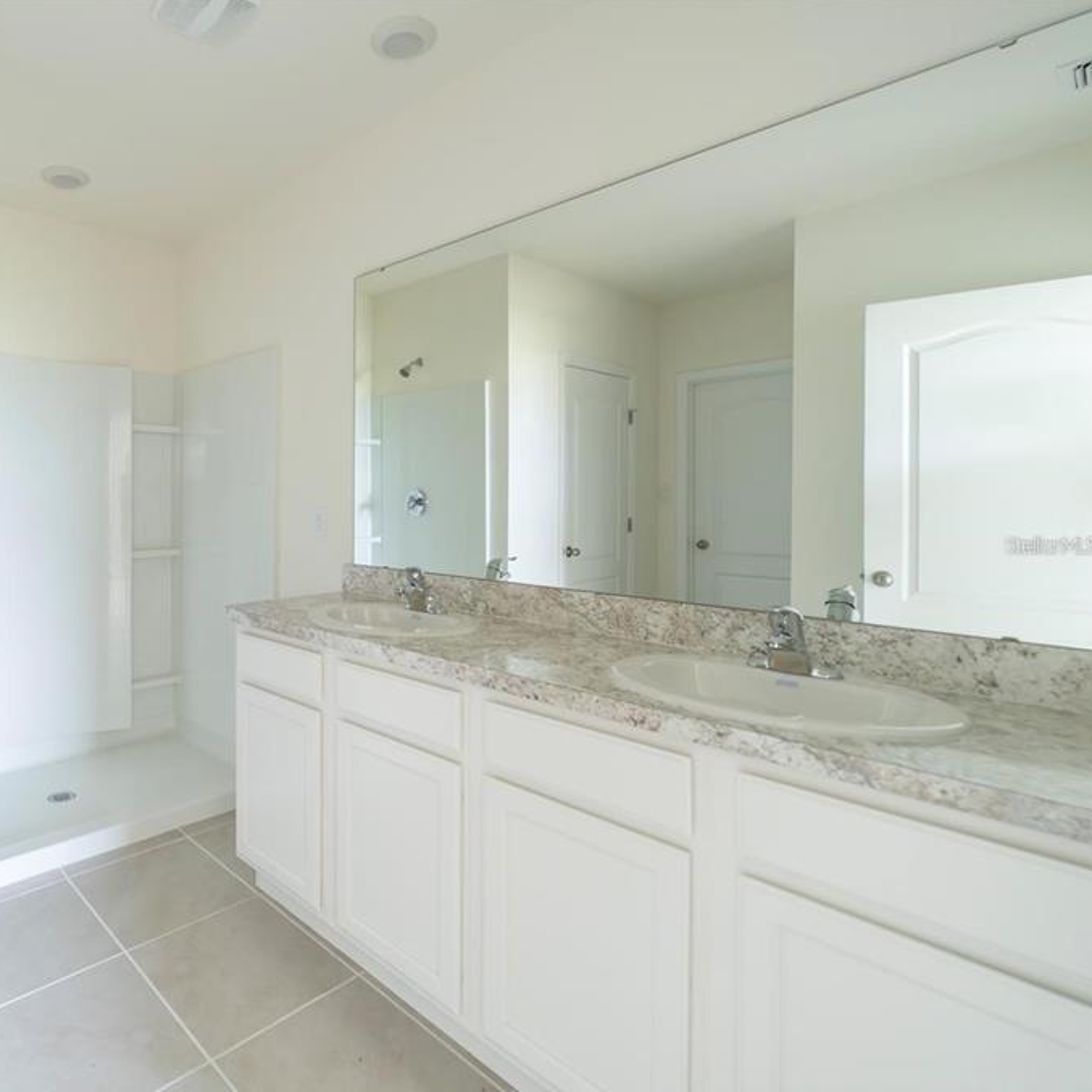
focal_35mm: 18
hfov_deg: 75.0
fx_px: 642
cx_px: 276
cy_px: 545
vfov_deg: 80.7
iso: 640
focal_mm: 14
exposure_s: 1/30
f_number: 2.8
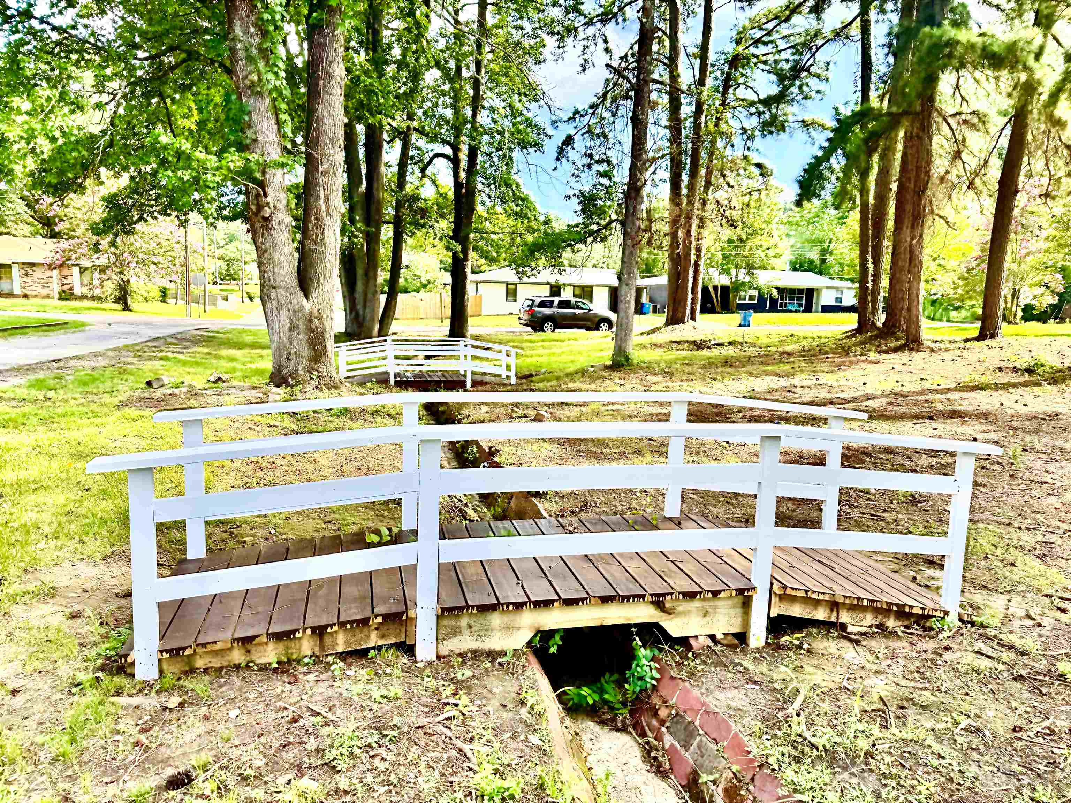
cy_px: 402
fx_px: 743
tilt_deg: -9.4
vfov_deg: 56.8
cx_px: 536
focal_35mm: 24
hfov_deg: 71.6
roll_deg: -2.2
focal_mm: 6.76
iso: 80
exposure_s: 1/1076
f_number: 1.78
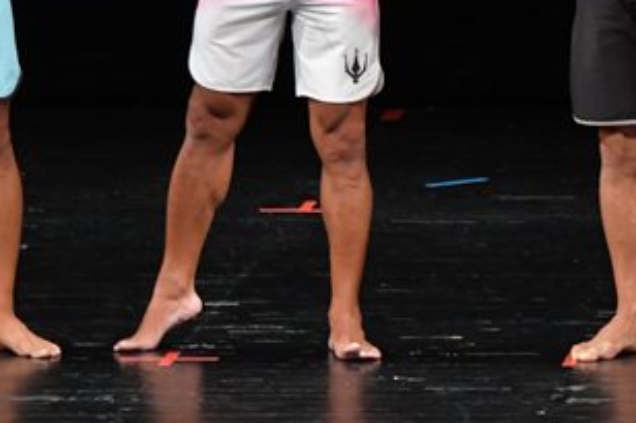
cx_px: 647
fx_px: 10665
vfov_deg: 2.3
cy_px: 17
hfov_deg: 3.4
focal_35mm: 604
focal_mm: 160
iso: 3200
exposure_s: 1/400
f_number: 5.6
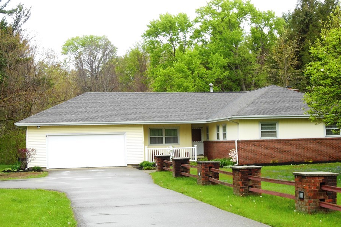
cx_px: 183
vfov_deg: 23.4
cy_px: 132
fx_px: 549
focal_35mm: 58
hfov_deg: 34.5
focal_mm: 8.9
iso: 125
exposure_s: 1/60
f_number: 4
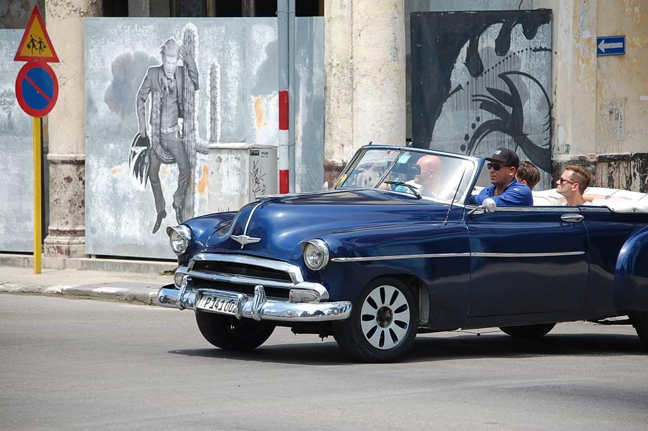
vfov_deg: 7.3
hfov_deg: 11.0
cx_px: 324
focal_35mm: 188
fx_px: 3372
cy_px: 216
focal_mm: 125
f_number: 5.6
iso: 200
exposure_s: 1/500
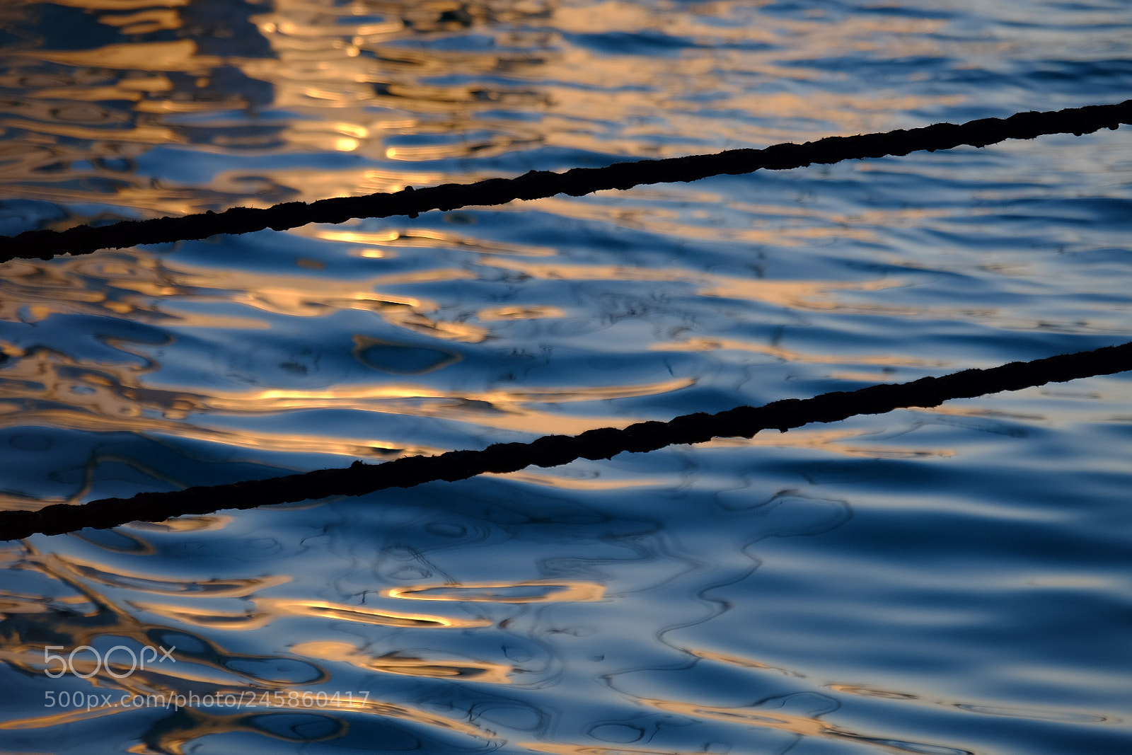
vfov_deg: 6.8
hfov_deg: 10.1
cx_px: 566
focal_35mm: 203
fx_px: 6383
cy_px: 378
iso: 250
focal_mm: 135
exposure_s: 1/160
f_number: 5.6
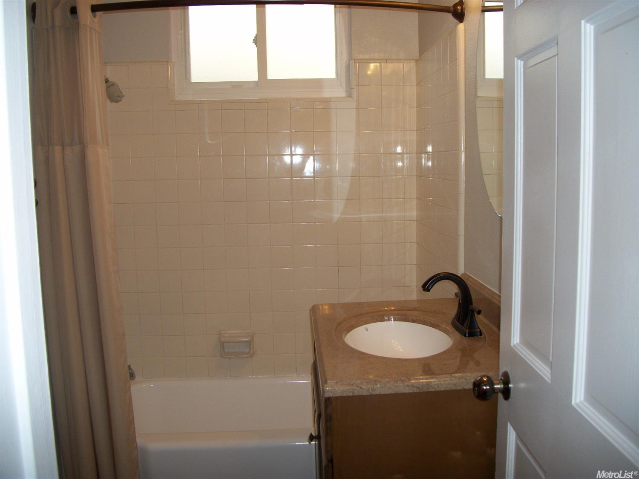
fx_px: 591
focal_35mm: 32
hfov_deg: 56.8
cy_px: 240
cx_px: 320
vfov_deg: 44.1
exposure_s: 1/60
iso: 80
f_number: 2.9
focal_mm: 5.7
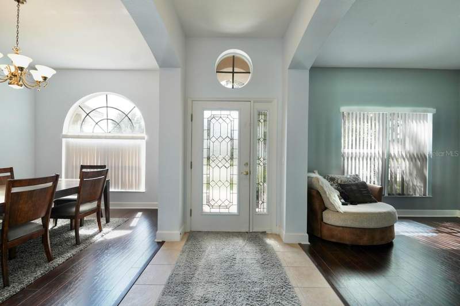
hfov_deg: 104.3
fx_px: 179
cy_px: 153
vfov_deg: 81.2
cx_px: 230
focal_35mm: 14
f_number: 4
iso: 800
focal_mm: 14
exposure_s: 1/125
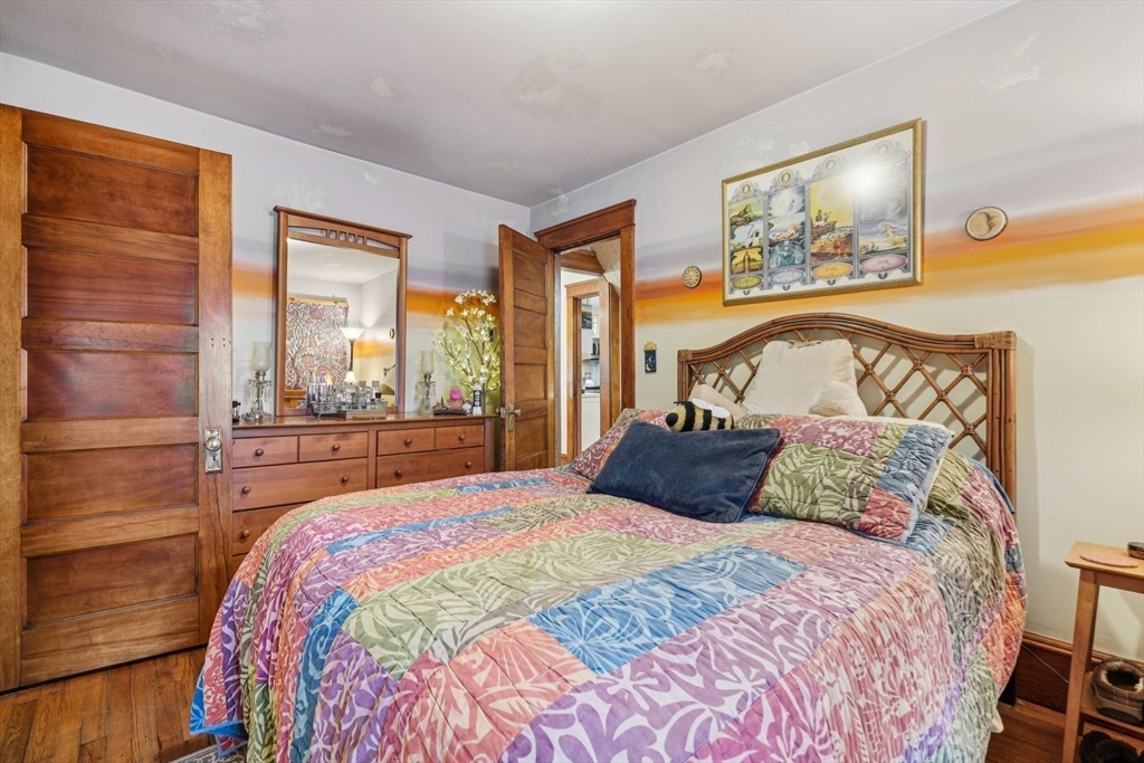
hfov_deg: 100.4
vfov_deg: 77.3
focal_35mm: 15
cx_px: 572
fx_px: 477
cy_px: 382
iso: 400
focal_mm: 10
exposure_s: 1/3.33
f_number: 5.6
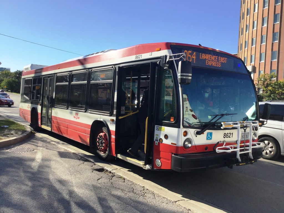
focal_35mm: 31
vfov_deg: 45.4
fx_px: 254
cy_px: 106
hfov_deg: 58.4
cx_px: 142
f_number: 2.4
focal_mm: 3.3
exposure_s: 1/1058
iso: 25
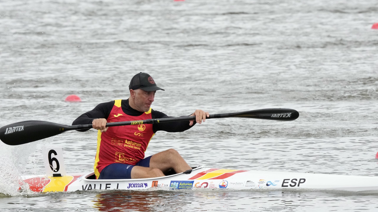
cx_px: 189
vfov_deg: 1.3
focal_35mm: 944
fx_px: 9461
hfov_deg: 2.3
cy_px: 108
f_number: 11
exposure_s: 1/2000
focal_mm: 600
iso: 3200
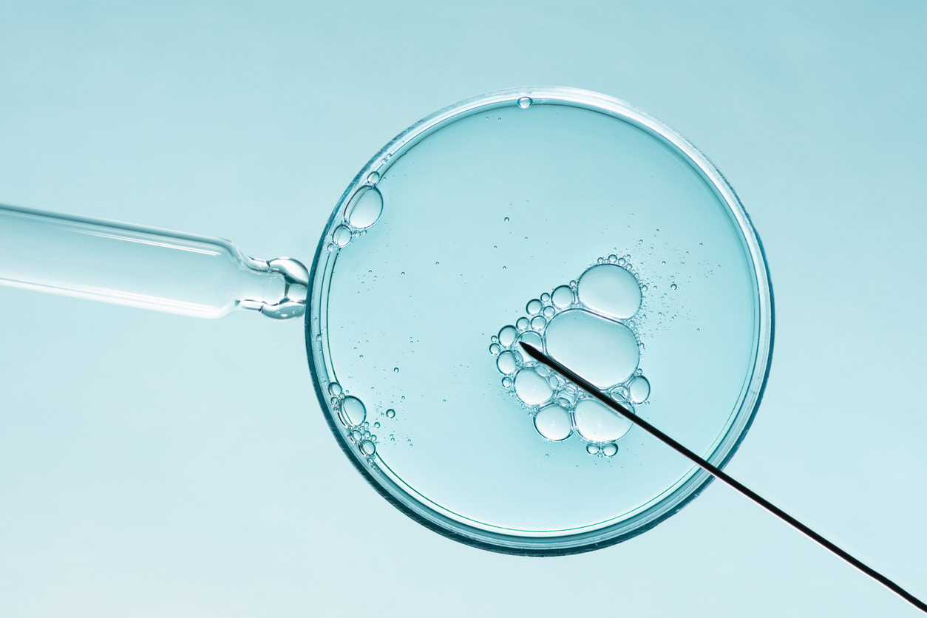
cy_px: 309
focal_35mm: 158
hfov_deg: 13.0
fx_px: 4055
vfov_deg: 8.7
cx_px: 464
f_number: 10
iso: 100
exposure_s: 1/250
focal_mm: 105
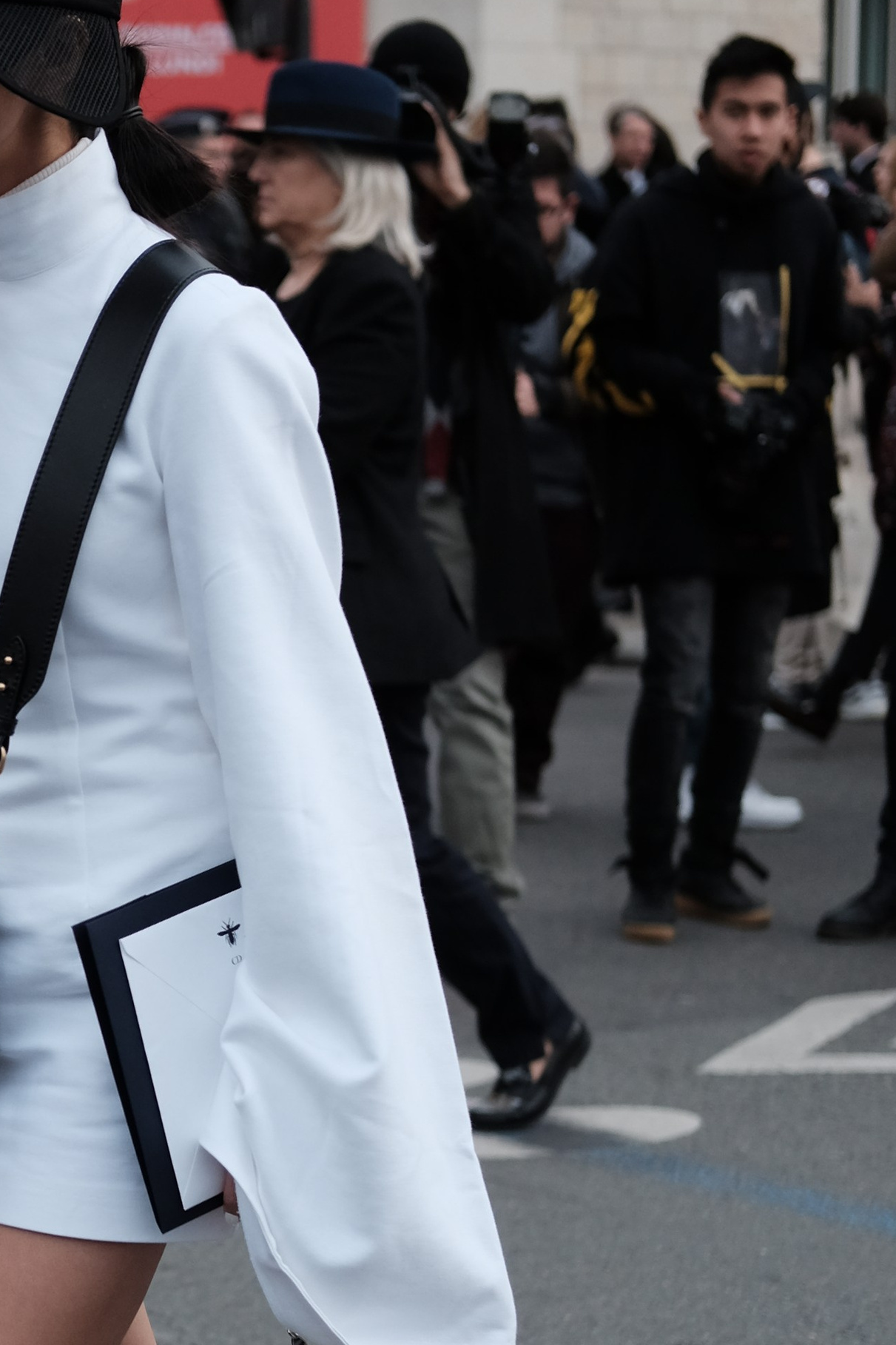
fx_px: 4182
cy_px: 913
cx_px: -14
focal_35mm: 112
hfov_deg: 12.1
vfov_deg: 18.2
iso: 400
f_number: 2
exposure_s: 1/4000
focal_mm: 35
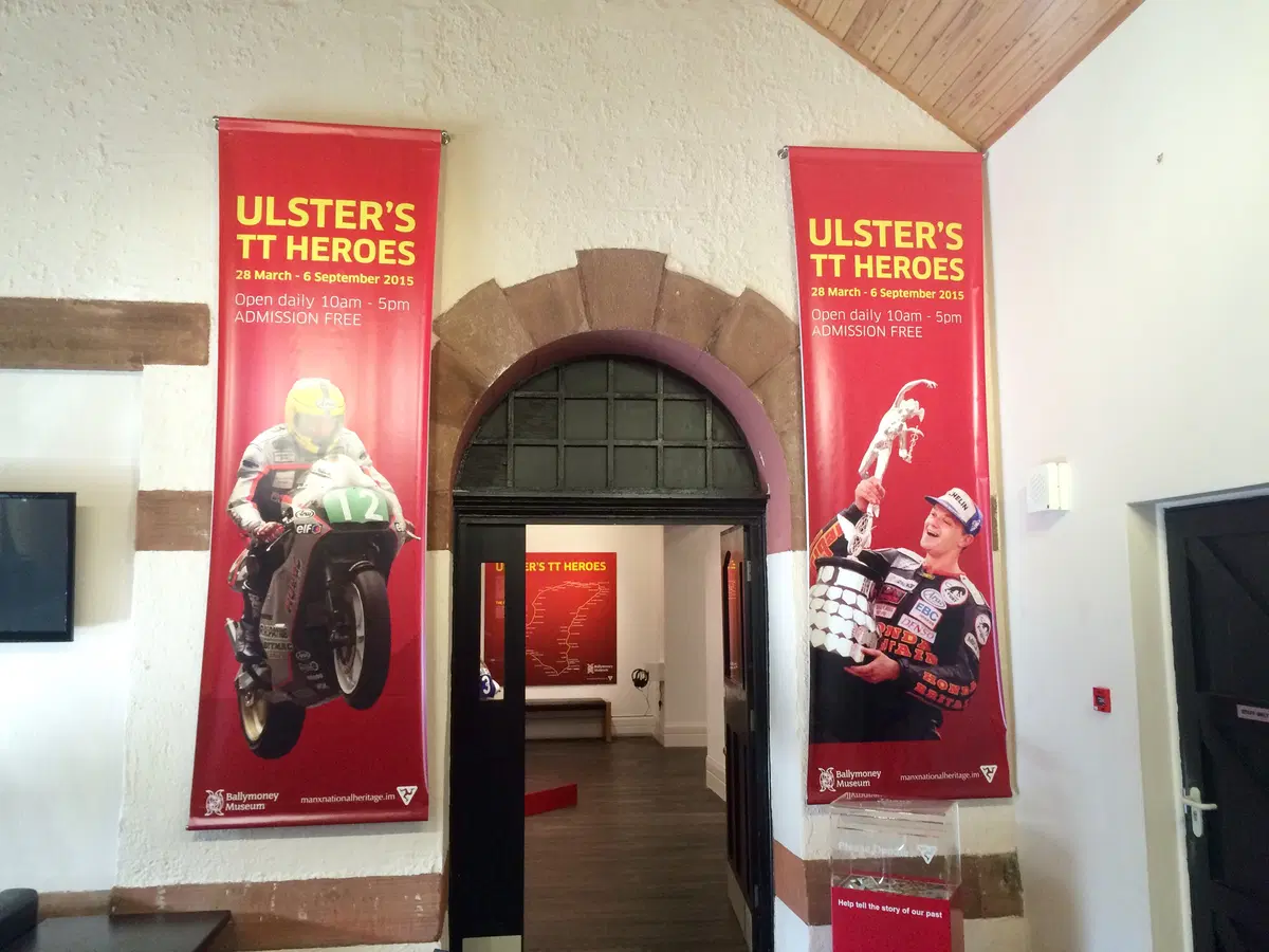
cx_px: 634
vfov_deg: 48.2
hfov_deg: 61.7
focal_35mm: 29
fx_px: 1063
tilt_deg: +5.3
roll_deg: +1.3
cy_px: 476
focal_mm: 4.15
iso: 64
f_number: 2.2
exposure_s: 1/30
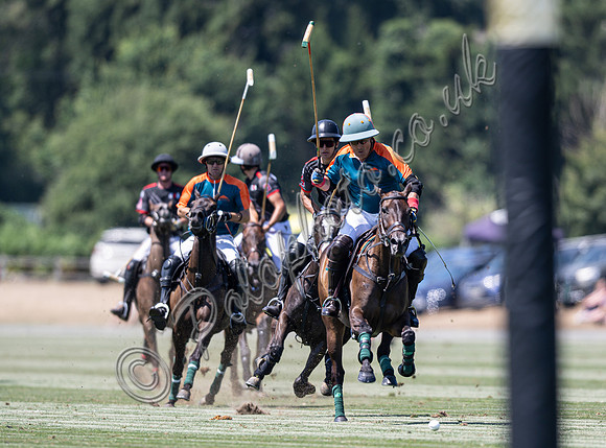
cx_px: 345
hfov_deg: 3.1
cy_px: 284
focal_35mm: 635
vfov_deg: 2.3
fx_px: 11061
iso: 100
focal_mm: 400
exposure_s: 1/1250
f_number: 2.8
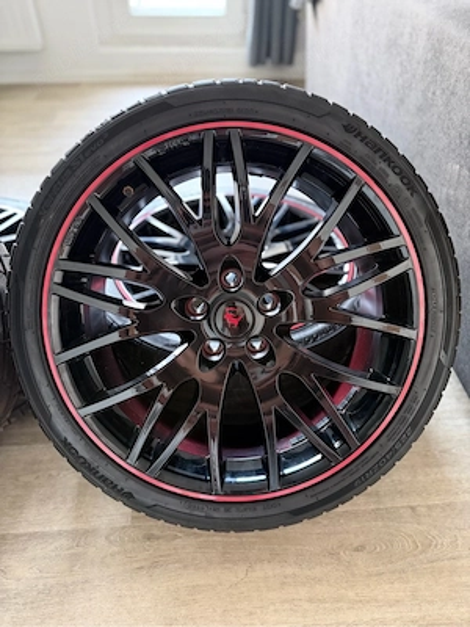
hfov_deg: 56.8
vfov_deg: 71.6
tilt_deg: -43.8
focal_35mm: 24
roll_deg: -1.8
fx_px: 434
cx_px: 235
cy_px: 314
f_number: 1.78
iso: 640
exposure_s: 1/60
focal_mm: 6.76
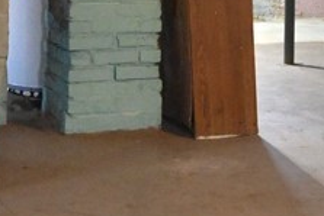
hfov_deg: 13.0
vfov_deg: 8.7
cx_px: 260
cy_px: 65
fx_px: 1416
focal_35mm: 157
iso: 4000
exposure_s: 1/60
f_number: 4
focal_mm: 21.5
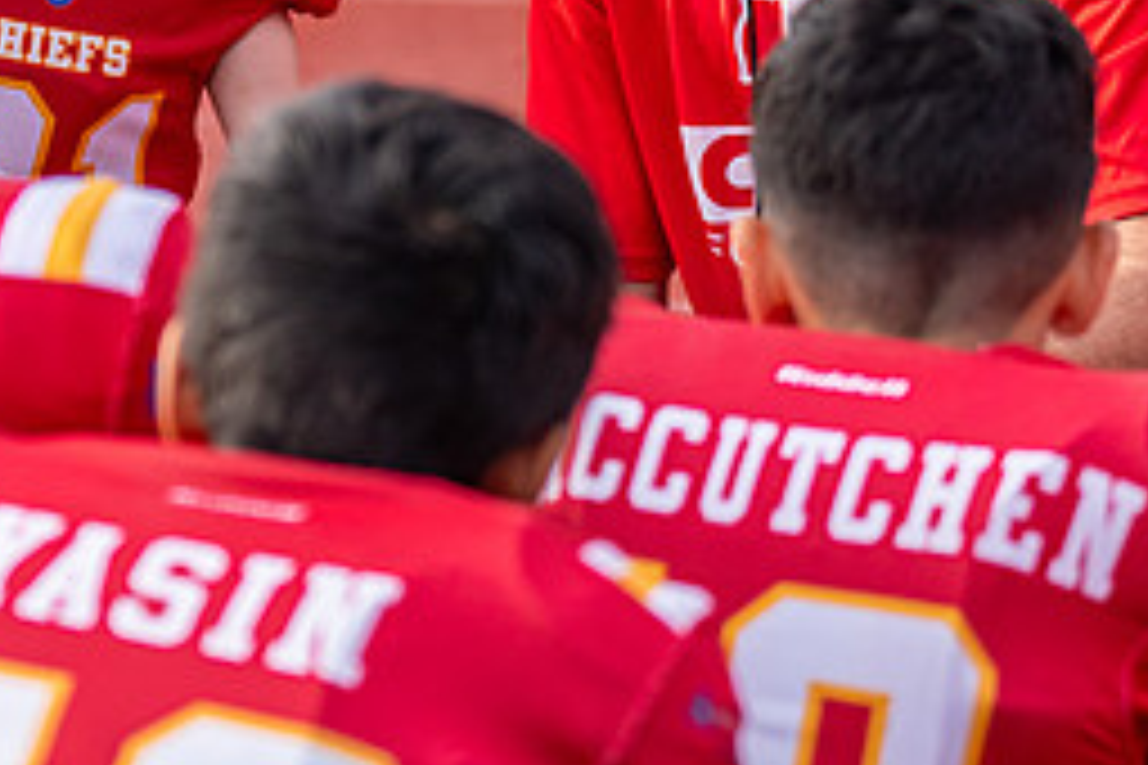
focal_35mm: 241
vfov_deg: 5.7
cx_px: 352
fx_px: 7685
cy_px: -147
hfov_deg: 8.5
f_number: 2.8
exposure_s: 1/2000
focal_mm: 70
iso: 250
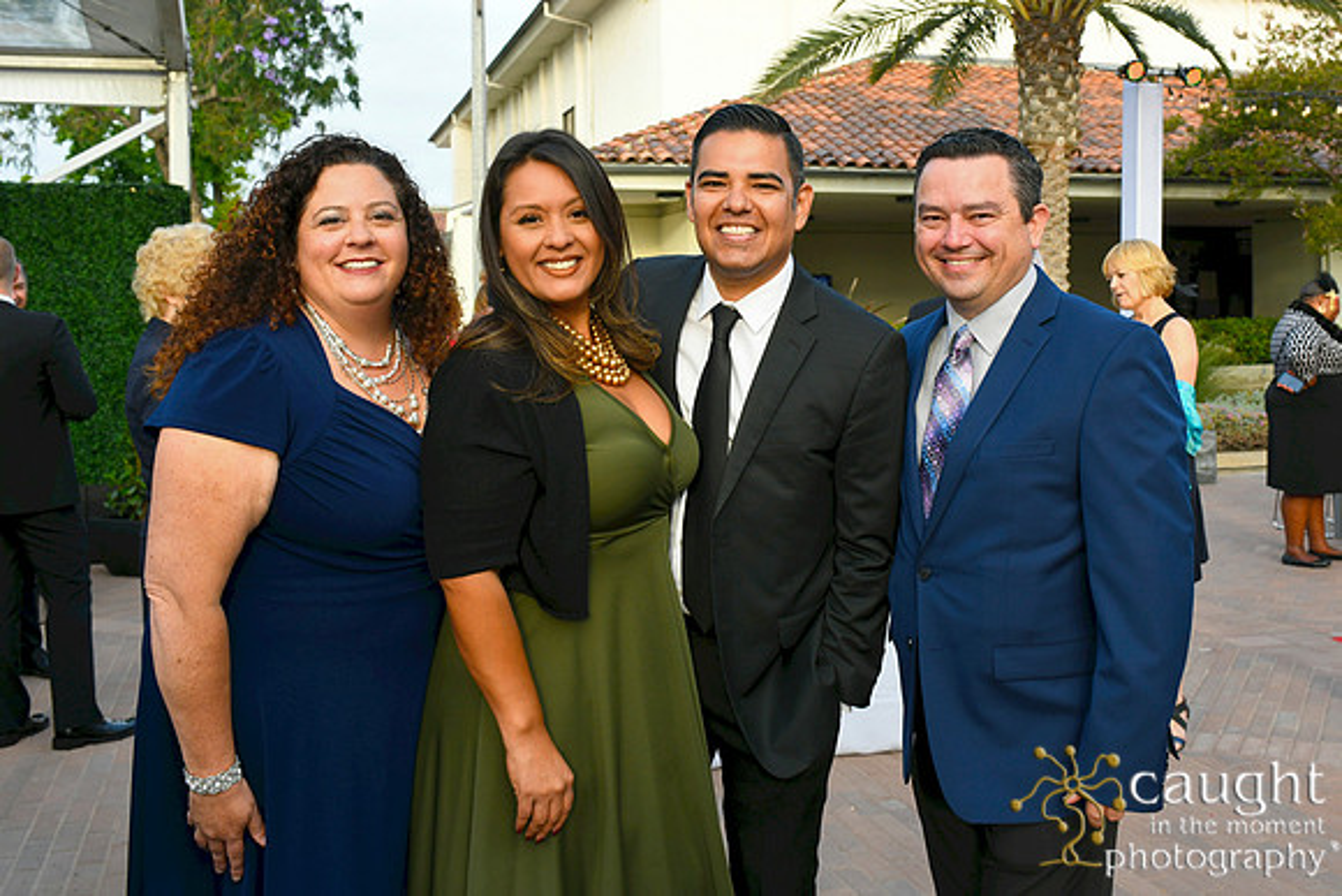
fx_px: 1156
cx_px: 671
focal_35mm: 31
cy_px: 448
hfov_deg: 60.3
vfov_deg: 42.3
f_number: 7.1
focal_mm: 31
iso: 640
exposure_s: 1/250
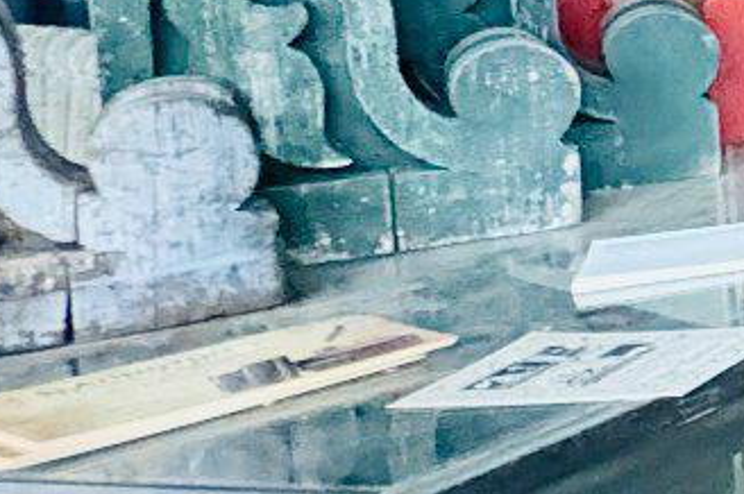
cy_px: -104
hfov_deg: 11.6
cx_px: 2216
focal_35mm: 91
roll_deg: +0.2
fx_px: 1879
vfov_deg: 14.5
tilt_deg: -6.0
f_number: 2.2
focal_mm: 2.22
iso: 1250
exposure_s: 1/30
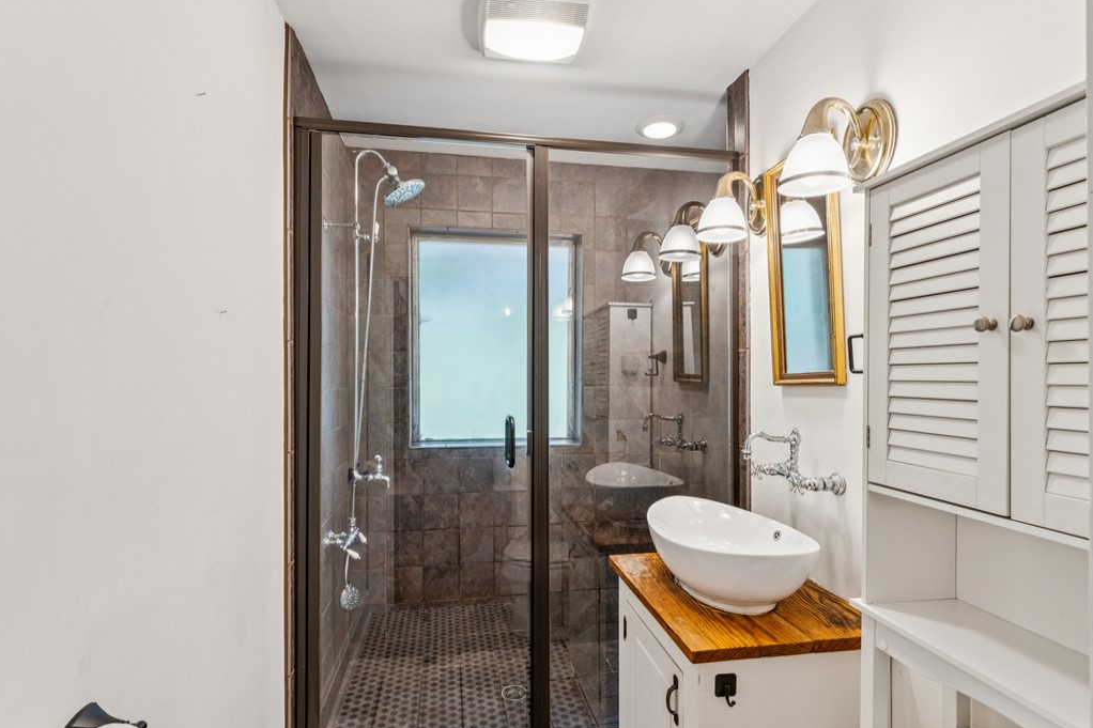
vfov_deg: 68.8
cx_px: 543
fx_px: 532
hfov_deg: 91.5
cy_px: 367
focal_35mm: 18
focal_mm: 16.5
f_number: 13
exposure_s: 1/4
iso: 400
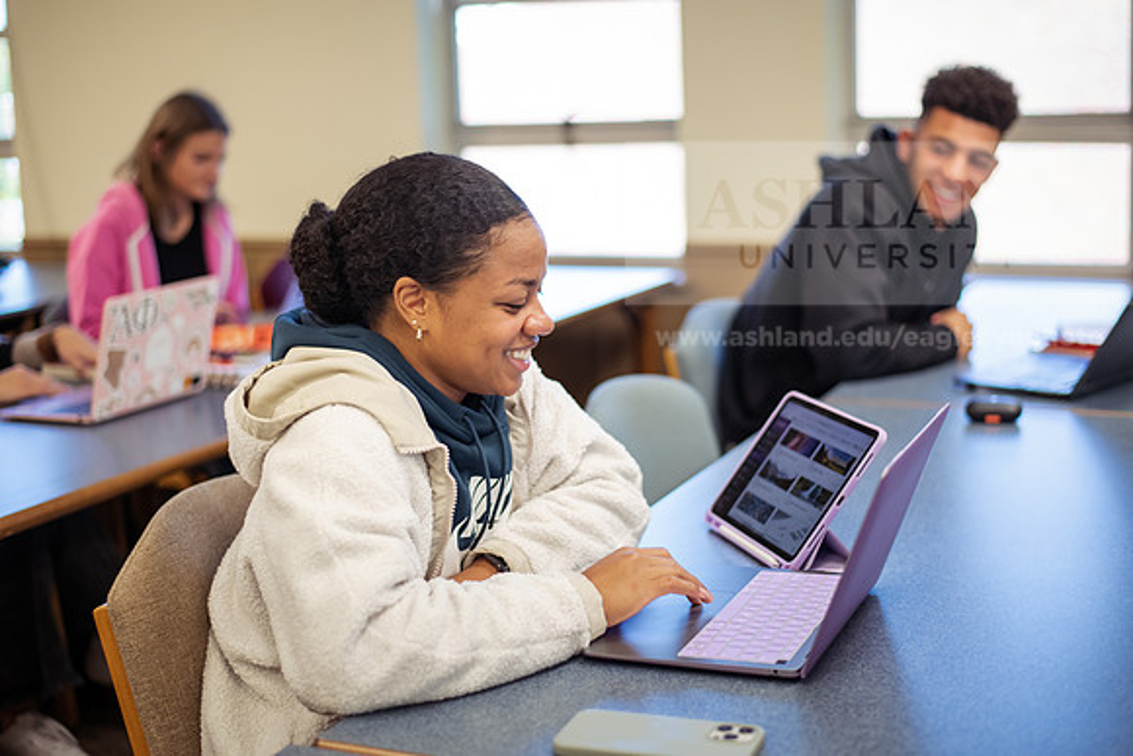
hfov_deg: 39.6
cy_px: 378
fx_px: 1574
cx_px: 566
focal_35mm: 50
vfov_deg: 27.0
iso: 800
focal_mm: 50
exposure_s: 1/200
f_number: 2
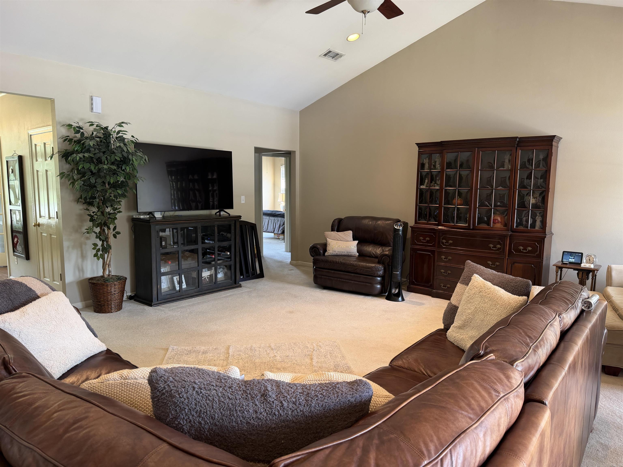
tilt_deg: -6.7
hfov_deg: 71.6
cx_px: 312
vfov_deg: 56.8
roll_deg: -0.1
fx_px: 432
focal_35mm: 24
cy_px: 234
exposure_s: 1/60
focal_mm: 6.76
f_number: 1.78
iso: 160
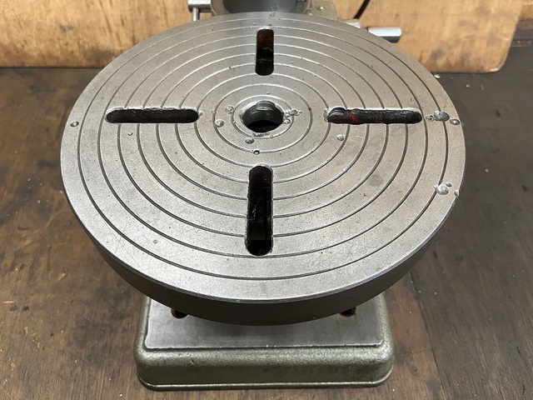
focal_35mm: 26
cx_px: 266
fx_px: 400
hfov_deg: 67.3
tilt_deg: -53.2
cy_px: 200
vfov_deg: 53.1
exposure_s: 1/60
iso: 200
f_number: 1.6
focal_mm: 5.1
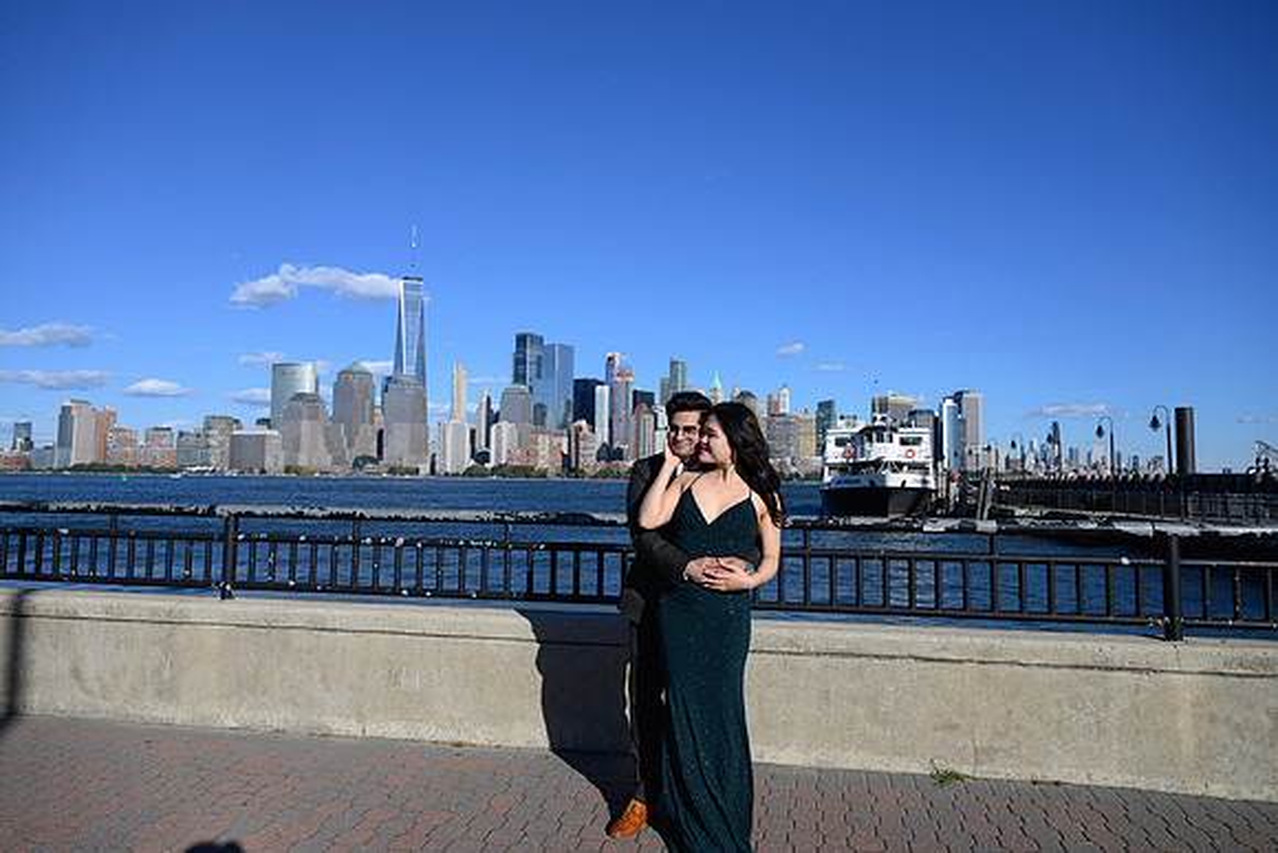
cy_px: 426
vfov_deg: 53.2
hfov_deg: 73.7
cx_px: 639
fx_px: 852
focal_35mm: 24
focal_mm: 24
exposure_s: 1/500
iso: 64
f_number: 5.6
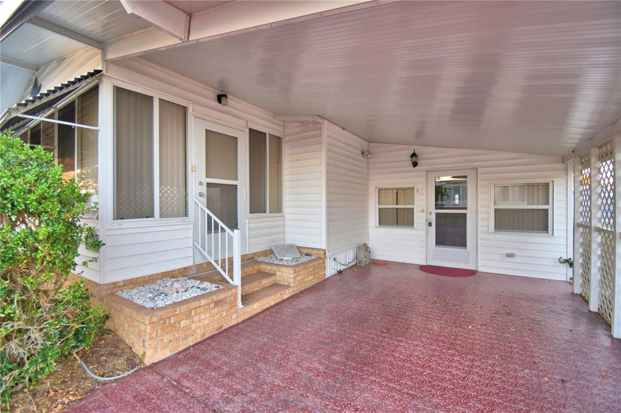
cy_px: 206
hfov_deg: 100.4
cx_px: 310
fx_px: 259
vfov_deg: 77.3
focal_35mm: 15
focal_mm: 10
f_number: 4.5
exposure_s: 1/60
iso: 400
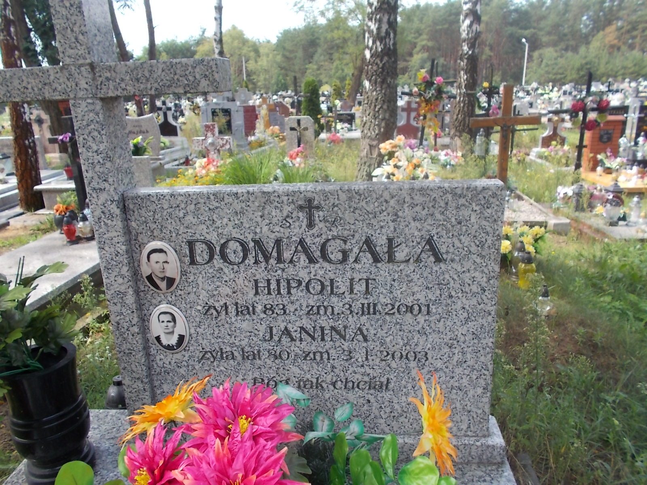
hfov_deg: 67.3
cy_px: 242
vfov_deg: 53.1
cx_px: 324
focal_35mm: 26
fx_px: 486
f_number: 3.2
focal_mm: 4.6
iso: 80
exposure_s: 1/250
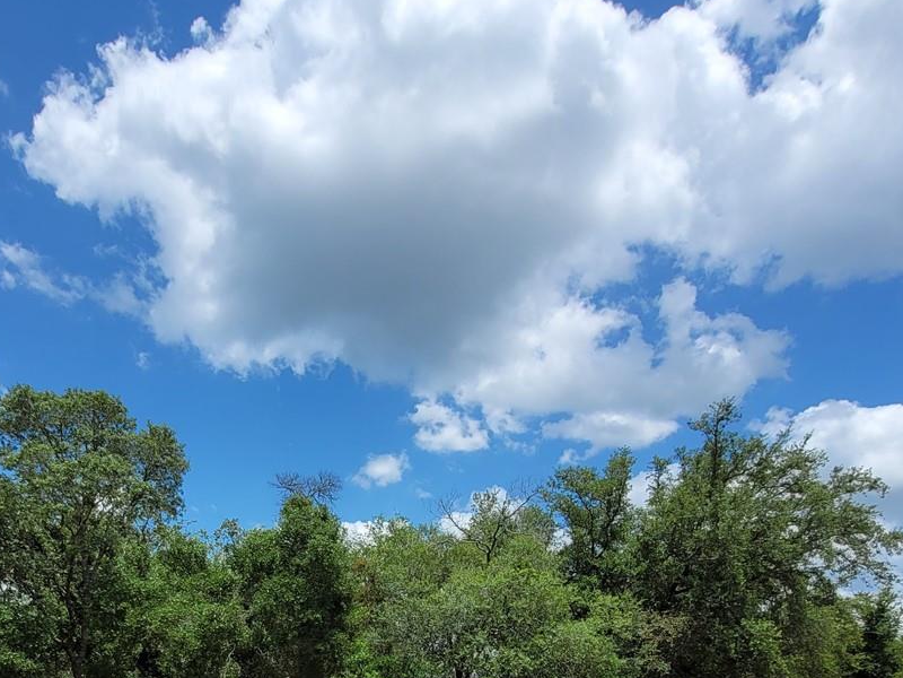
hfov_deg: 66.5
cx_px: 352
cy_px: 646
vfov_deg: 46.3
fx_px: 678
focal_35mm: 26
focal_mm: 1.74
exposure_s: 1/2436
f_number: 2.2
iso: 40
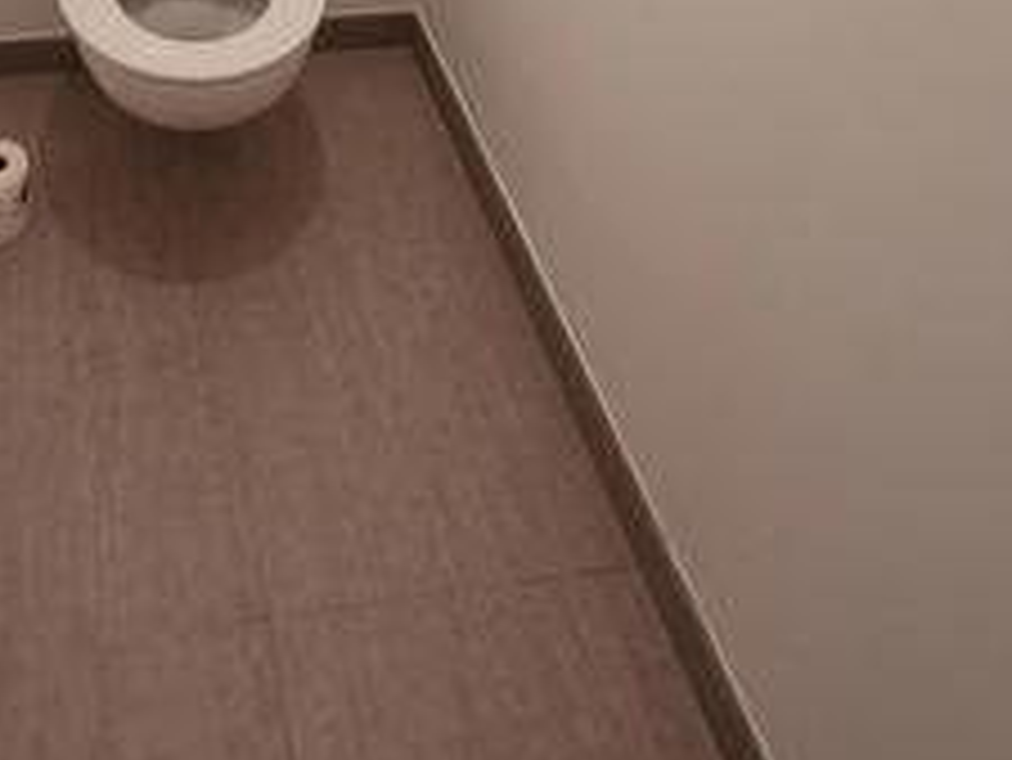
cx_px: 198
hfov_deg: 47.3
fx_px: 1082
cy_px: -193
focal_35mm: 37
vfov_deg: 31.2
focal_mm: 2.2
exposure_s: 1/50
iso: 100
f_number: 2.2
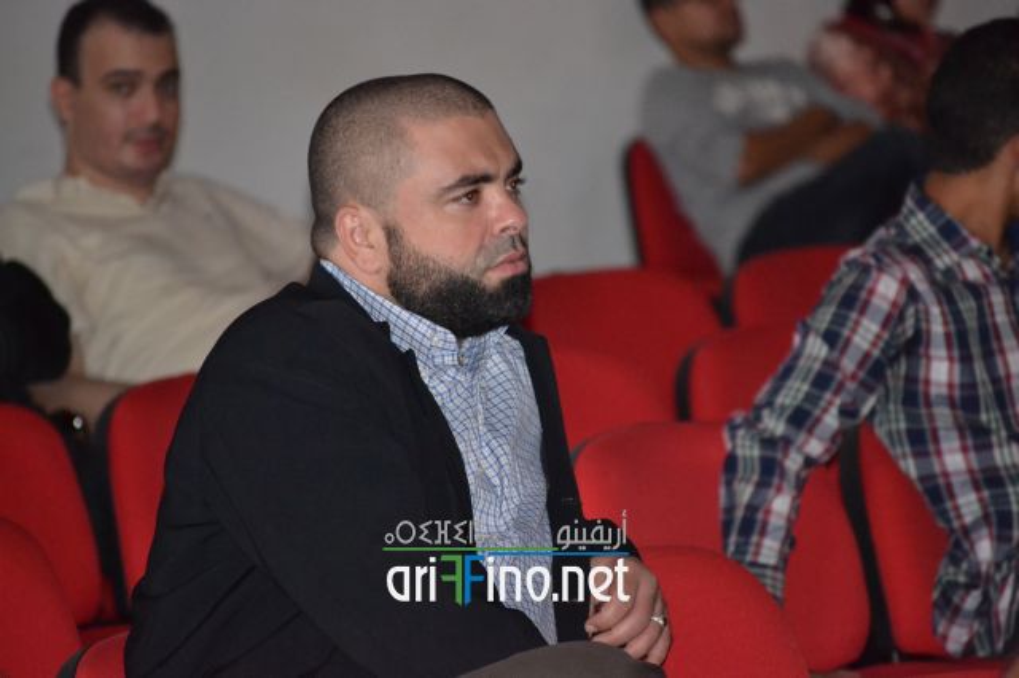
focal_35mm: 270
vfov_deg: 5.1
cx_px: 510
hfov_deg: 7.6
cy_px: 339
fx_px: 7638
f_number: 5.6
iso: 3200
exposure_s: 1/60
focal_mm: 180
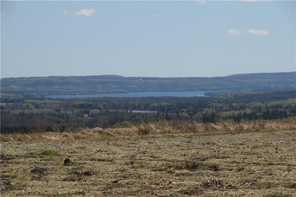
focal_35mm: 210
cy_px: 98
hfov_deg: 9.8
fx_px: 1726
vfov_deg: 6.5
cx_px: 148
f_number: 14
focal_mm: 140
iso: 200
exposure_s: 1/160
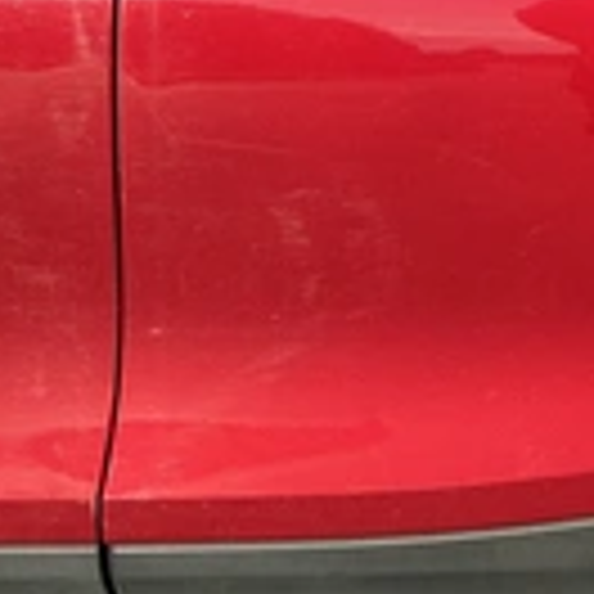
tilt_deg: -12.4
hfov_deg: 21.2
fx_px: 1456
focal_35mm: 75
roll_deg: -3.1
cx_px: 742
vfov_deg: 23.0
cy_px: 198
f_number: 1.8
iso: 25
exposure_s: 1/568
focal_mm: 3
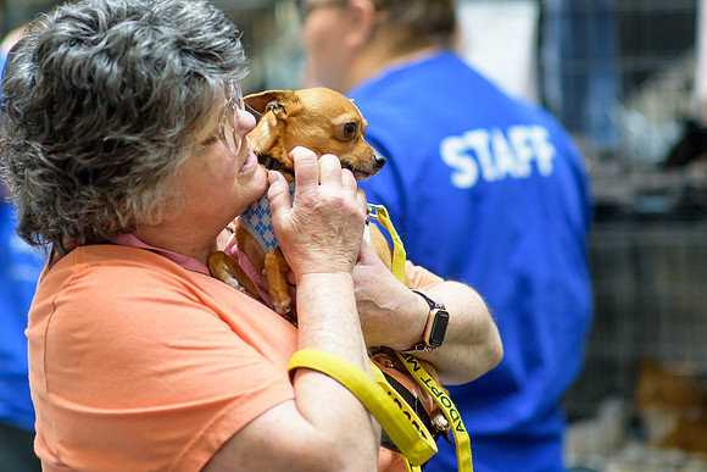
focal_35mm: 131
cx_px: 313
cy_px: 112
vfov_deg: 10.4
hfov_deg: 15.6
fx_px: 2577
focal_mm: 85
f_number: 2
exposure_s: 1/200
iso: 800
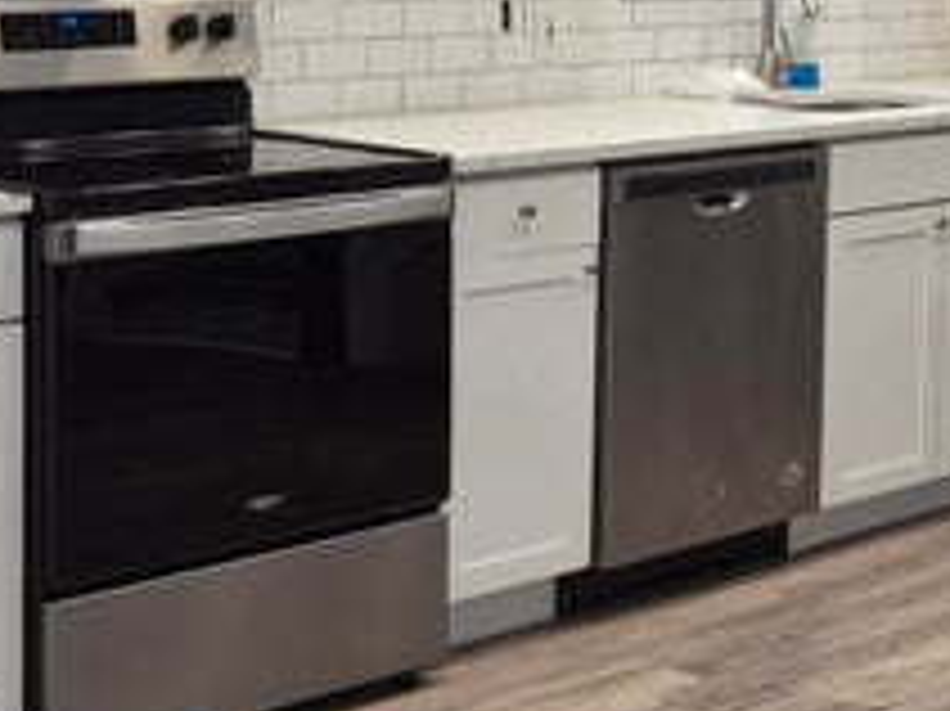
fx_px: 2551
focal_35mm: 93
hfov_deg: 19.7
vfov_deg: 15.7
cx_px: 1168
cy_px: 58
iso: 125
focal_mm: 5.4
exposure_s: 1/120
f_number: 1.8
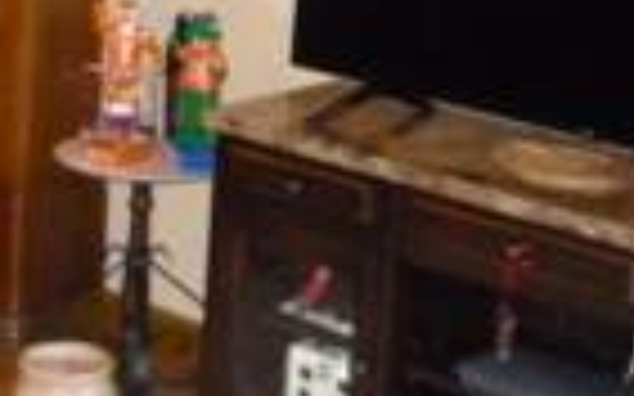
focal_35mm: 119
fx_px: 2055
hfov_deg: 17.2
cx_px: 18
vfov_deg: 10.8
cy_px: -115
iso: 640
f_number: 2.8
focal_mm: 5.5
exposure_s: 1/30
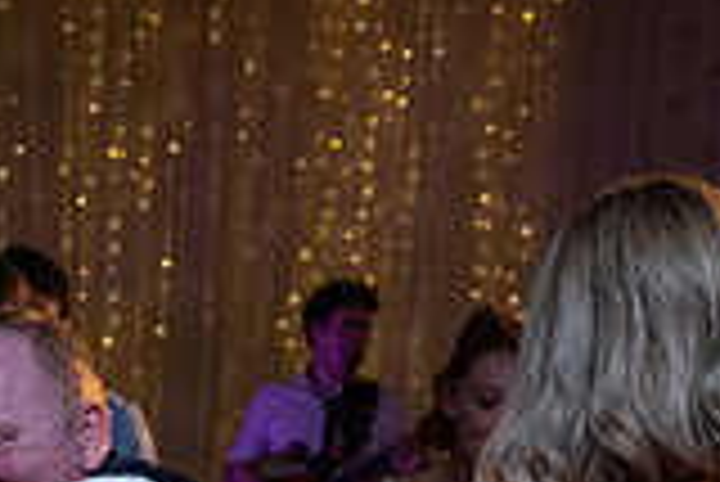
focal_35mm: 127
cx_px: -81
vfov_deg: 10.5
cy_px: 705
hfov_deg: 15.7
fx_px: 2542
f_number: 3.5
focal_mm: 35
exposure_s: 1/160
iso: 1000
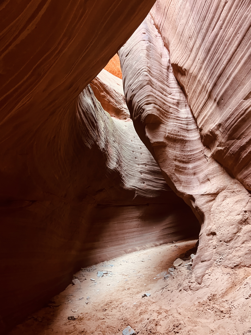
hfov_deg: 53.1
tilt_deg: +9.6
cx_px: 126
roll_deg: +2.3
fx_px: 251
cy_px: 168
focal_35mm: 26
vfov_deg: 67.3
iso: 640
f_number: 1.6
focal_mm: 5.1
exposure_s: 1/30
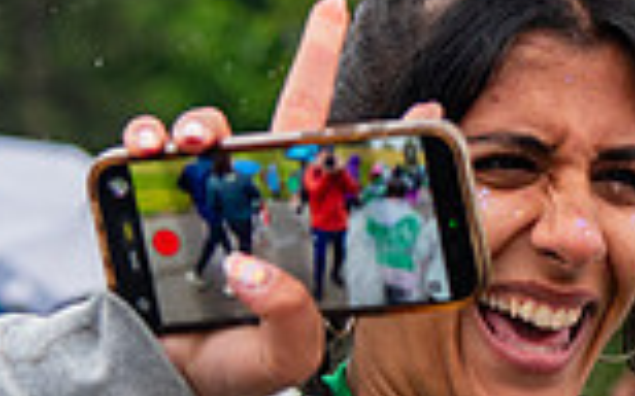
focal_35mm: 269
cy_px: 268
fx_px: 4652
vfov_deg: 4.9
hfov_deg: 7.8
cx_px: 491
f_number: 4
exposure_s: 1/1600
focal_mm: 58
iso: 1600
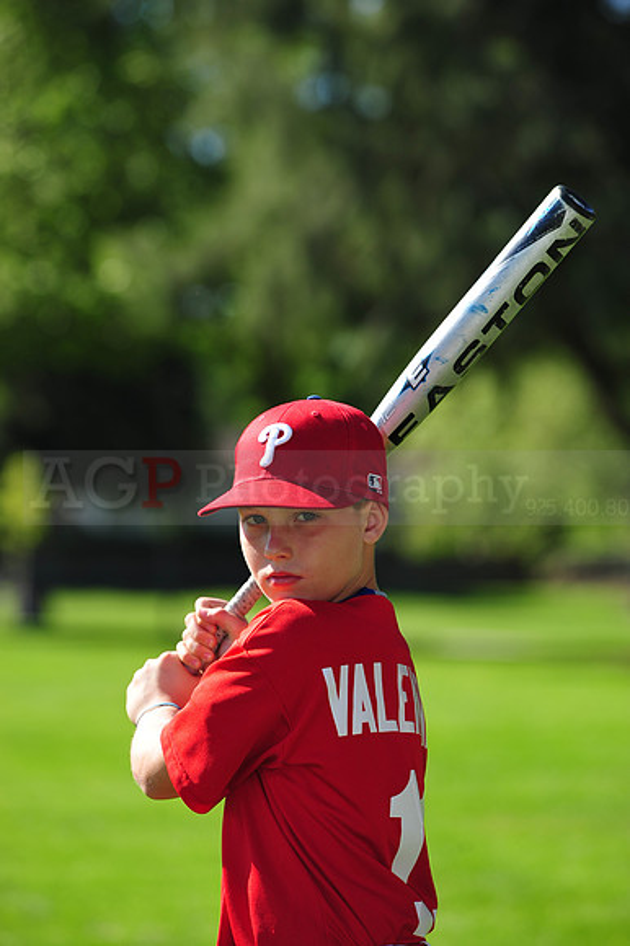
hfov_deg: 7.8
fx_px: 4599
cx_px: 315
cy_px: 473
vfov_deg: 11.8
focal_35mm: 175
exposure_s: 1/800
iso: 200
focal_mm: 175
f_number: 5
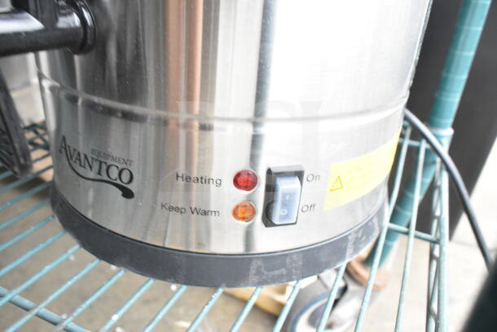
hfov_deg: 61.9
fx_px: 414
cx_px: 248
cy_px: 166
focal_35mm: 30
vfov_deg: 43.6
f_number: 6.3
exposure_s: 1/160
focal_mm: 20
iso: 1600
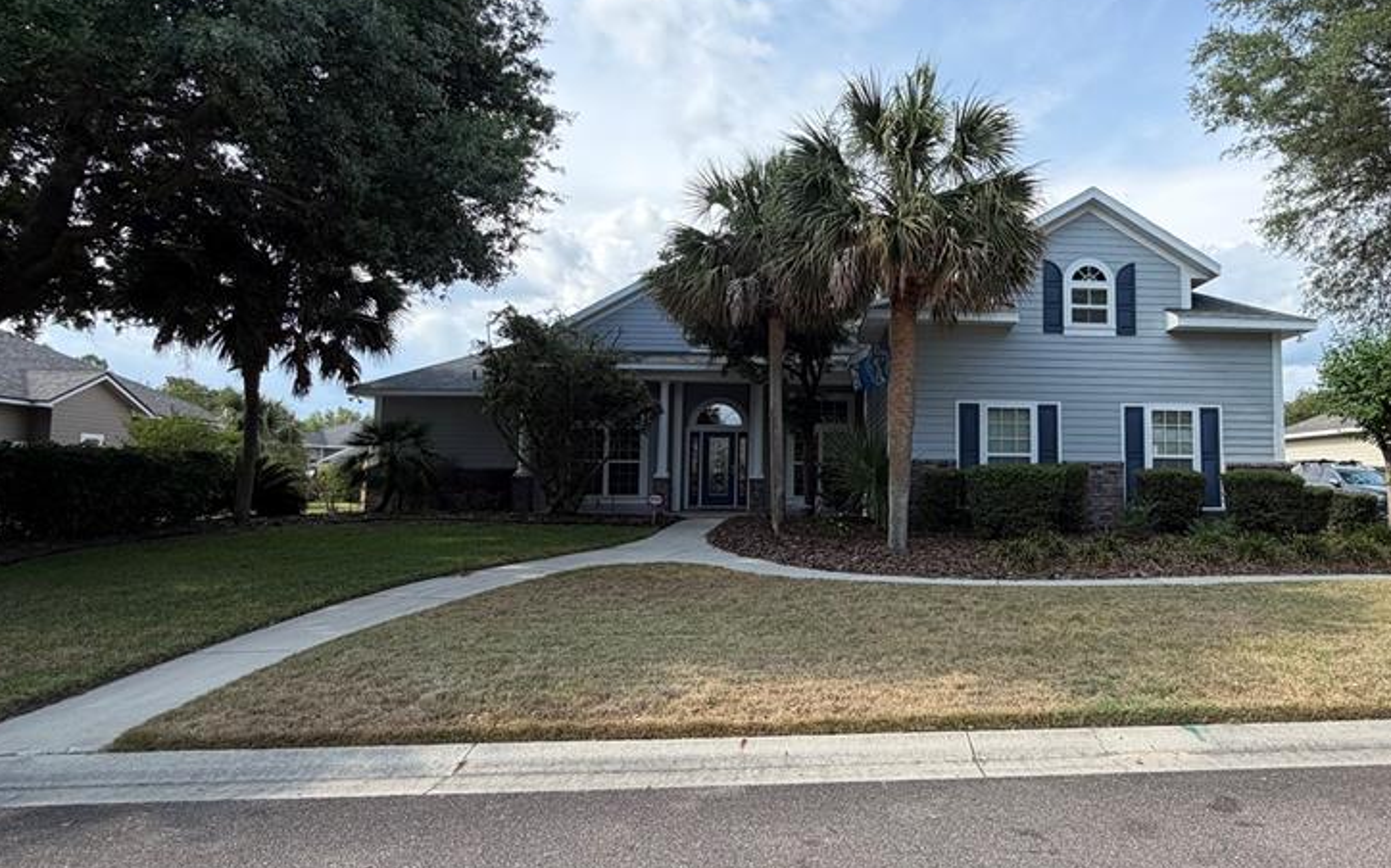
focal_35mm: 21
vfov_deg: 57.2
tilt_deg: +3.7
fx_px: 796
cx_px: 882
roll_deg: +0.6
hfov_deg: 80.5
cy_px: 432
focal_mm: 2.22
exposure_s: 1/770
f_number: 2.2
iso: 32
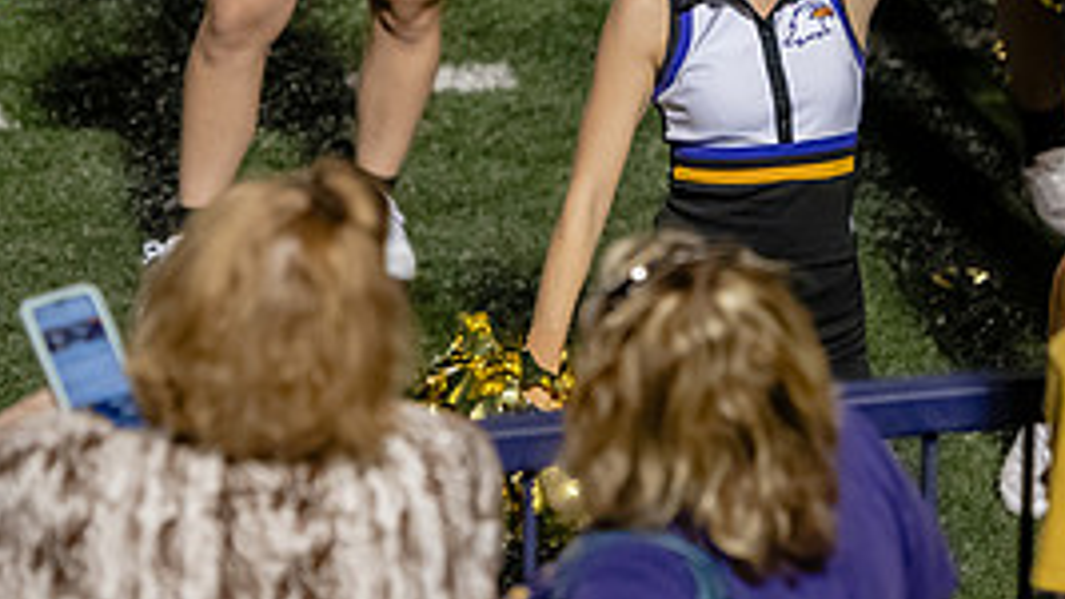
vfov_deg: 3.9
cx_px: 670
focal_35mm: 307
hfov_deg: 7.0
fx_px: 8667
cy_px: -162
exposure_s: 1/500
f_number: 3.5
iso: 4000
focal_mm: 135
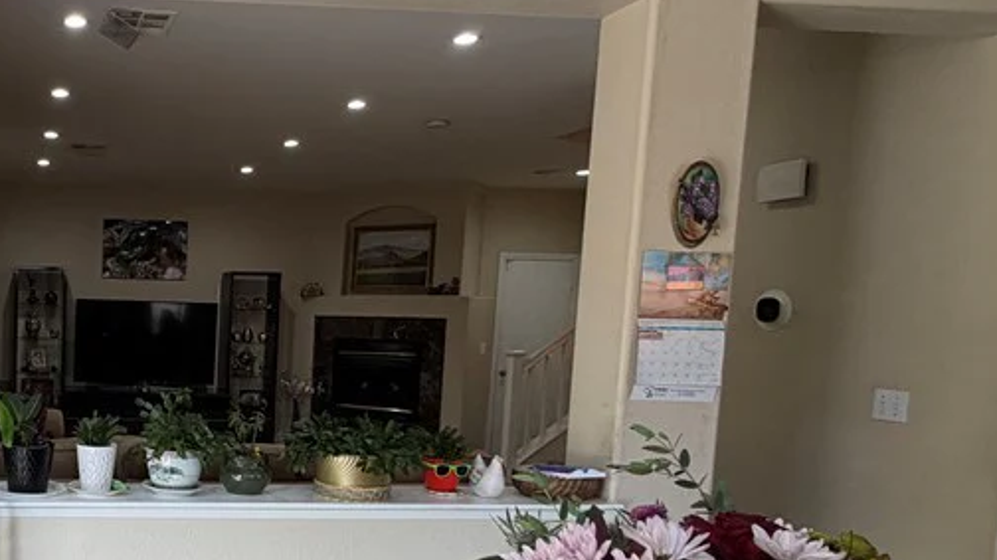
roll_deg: -1.2
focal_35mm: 31
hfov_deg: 53.5
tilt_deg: -5.4
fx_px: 819
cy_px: 386
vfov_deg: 37.2
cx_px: 71
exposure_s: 1/120
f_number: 2.2
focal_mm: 2.22
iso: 125
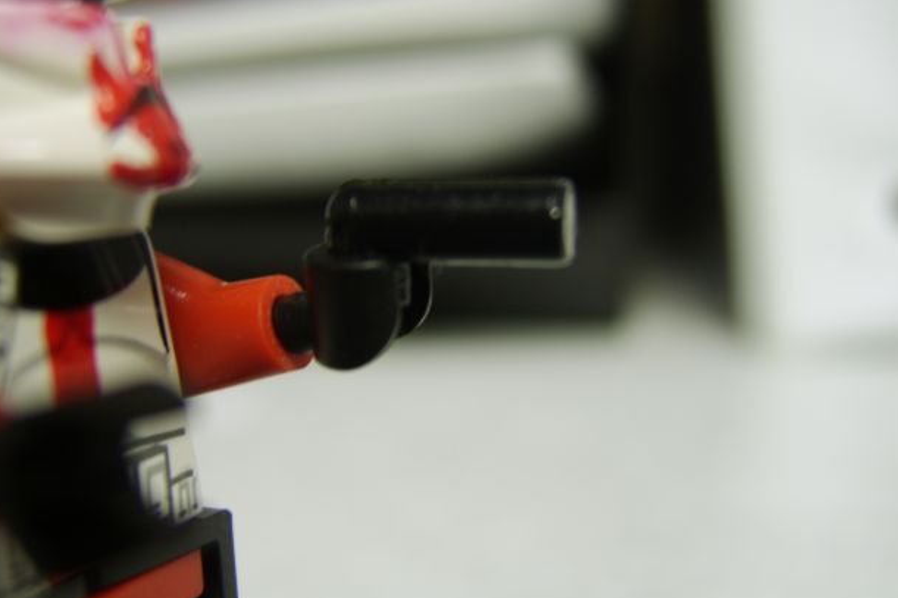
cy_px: 253
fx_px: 948
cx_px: 448
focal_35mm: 38
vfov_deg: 35.0
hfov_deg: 50.7
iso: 71
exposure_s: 1/7
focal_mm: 8.13
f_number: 2.7
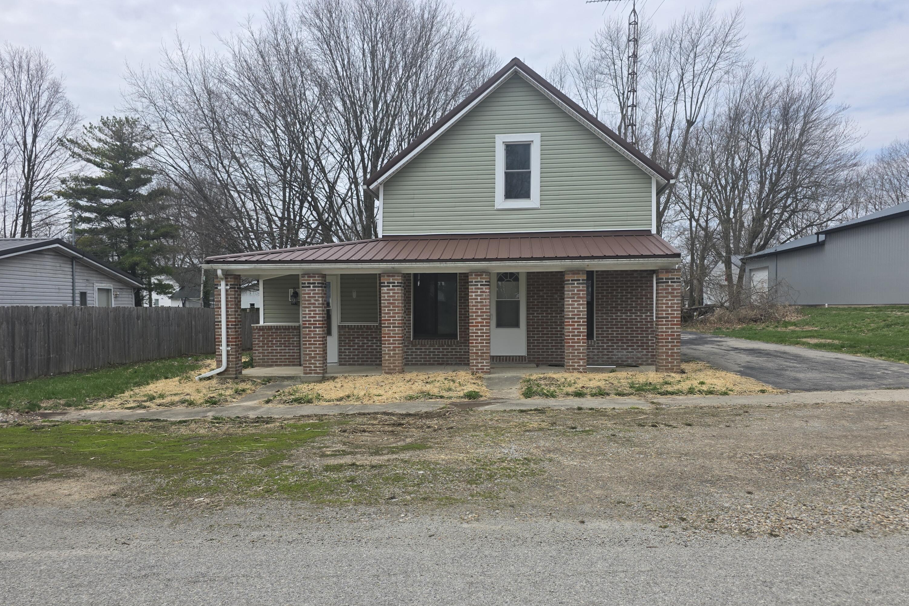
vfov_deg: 53.1
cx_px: 455
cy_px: 317
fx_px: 606
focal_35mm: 24
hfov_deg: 73.7
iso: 80
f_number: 1.7
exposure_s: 1/5153
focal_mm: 6.3
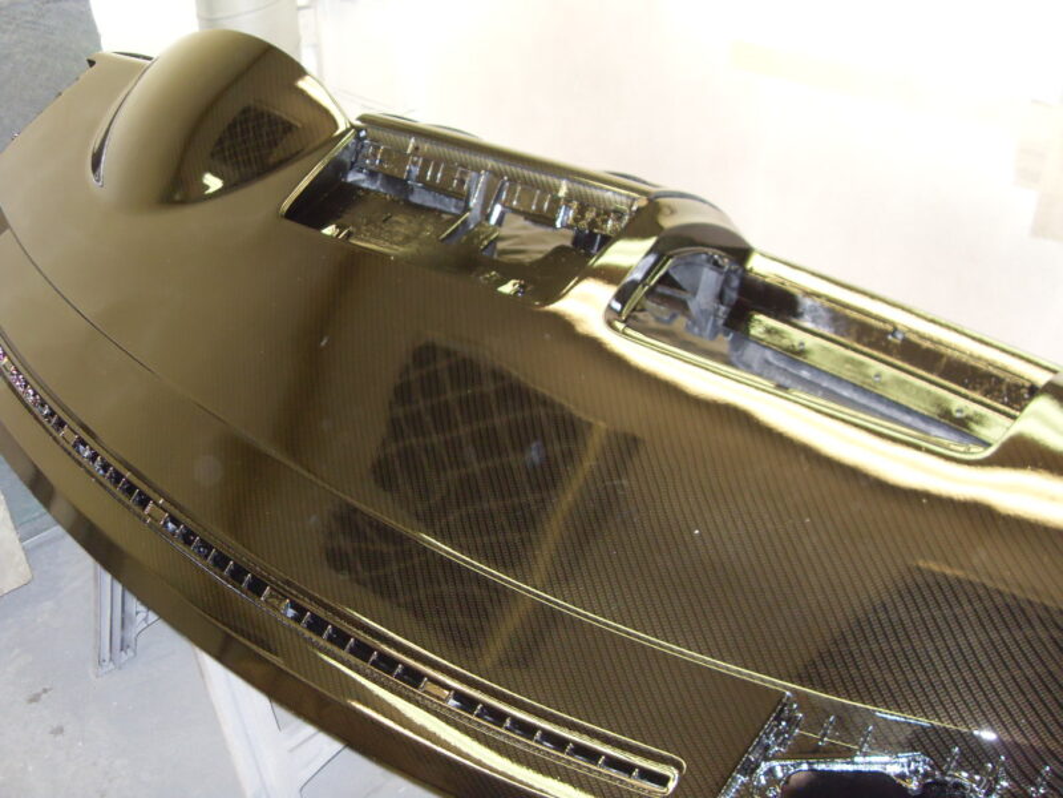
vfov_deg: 40.7
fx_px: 1075
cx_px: 532
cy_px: 399
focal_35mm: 35
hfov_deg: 52.6
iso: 200
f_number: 2.8
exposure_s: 1/45
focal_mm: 6.3
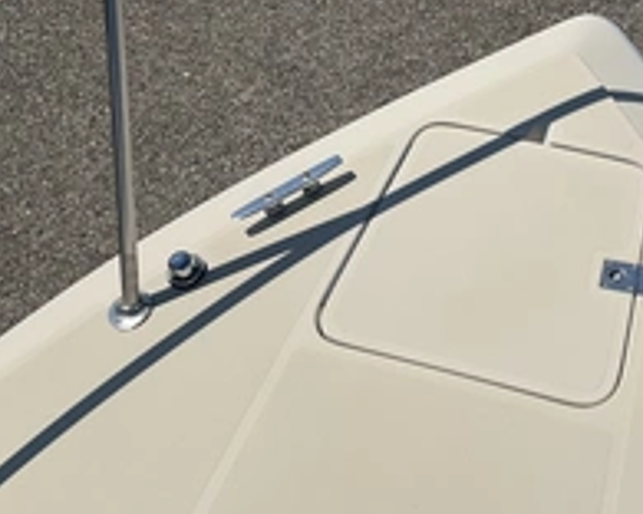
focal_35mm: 58
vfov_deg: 26.1
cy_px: 165
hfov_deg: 31.7
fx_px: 1104
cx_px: 501
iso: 25
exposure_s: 1/6536
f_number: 1.8
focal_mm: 3
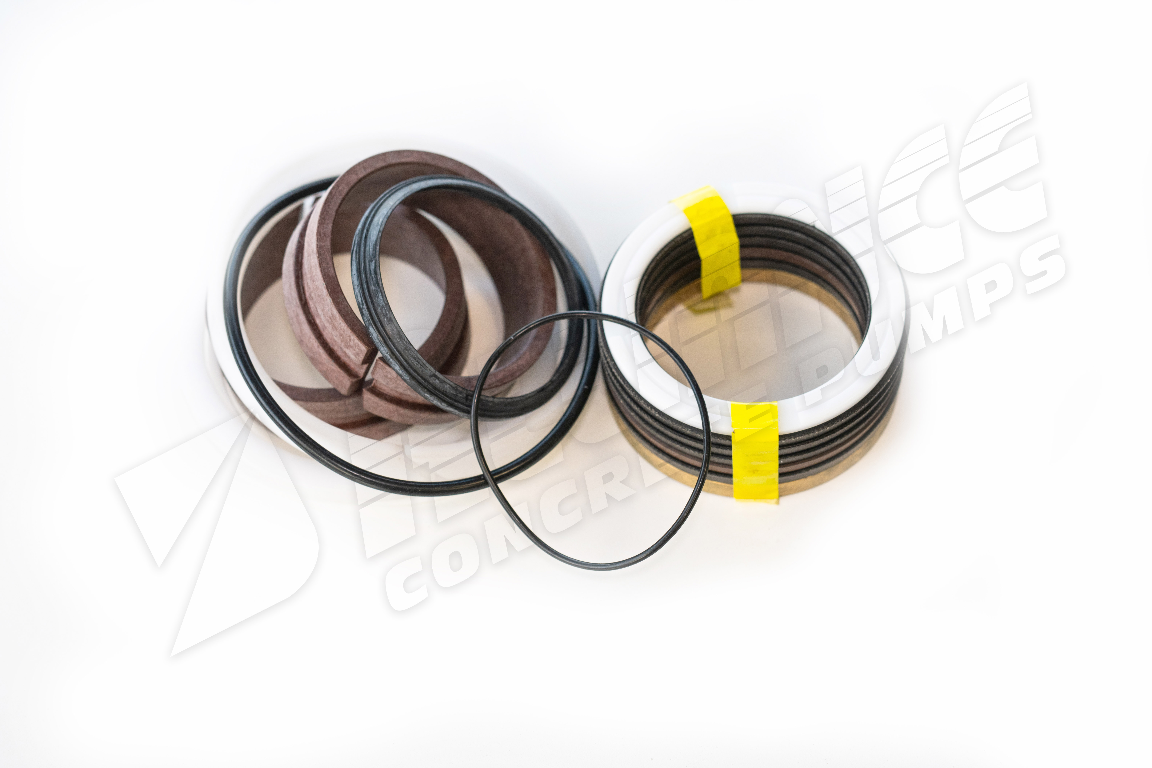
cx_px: 576
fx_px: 1920
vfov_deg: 22.6
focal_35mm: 60
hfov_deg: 33.4
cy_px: 384
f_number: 6.3
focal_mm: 60
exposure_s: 1/100
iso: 400
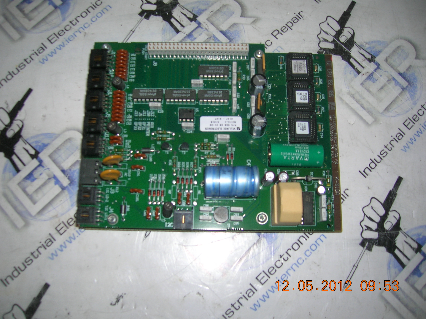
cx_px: 213
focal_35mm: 34
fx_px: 418
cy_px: 160
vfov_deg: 41.7
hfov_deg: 54.0
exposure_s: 1/60.1
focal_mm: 5.7
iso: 50
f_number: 2.9
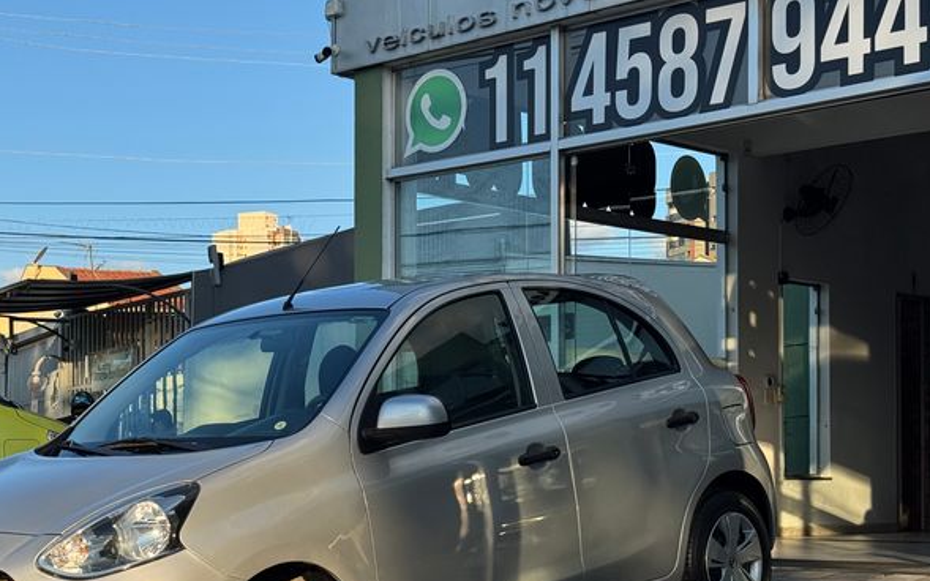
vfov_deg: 18.5
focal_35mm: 70
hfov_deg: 29.2
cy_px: 453
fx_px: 1774
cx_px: 324
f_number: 1.78
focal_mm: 6.76
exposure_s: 1/2833
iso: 64
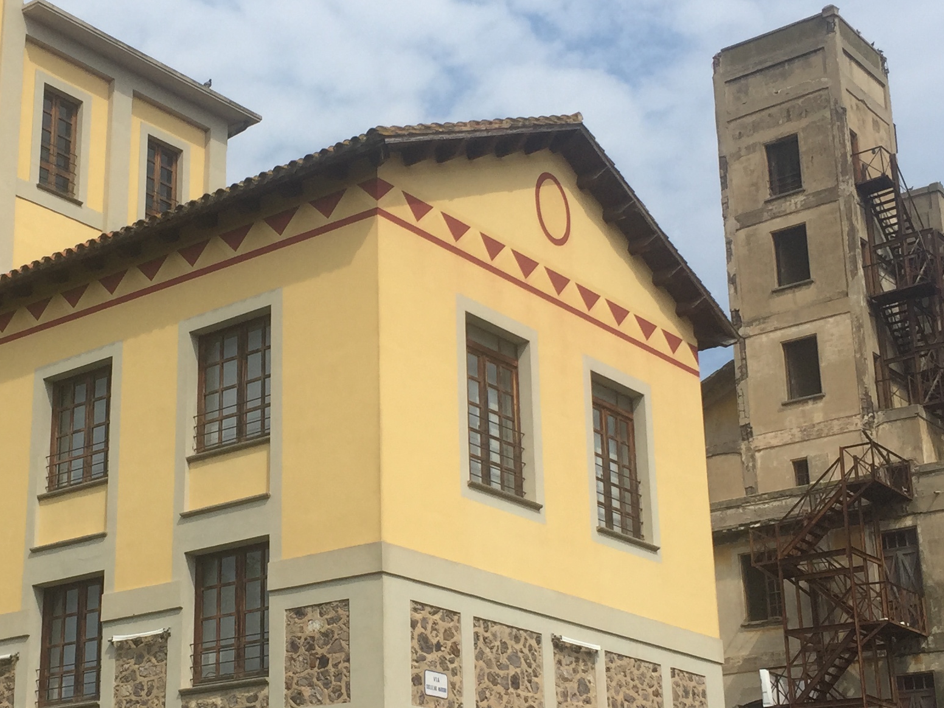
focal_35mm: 61
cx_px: 302
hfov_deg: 31.4
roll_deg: -2.3
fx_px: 1664
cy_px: 406
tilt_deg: +18.4
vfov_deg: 24.0
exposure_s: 1/2825
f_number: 2.2
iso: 32
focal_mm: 4.15
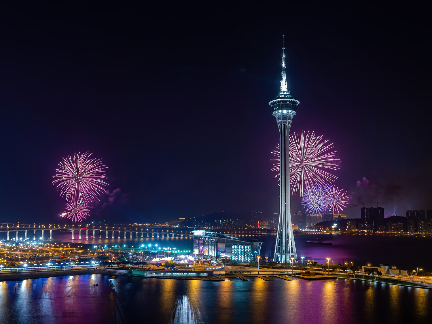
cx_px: 216
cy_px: 162
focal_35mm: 34
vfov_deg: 41.8
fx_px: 424
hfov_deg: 54.0
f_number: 5.6
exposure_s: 2
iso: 160
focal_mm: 17
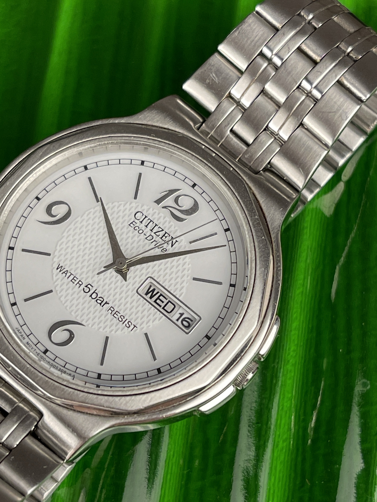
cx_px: 188
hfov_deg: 18.9
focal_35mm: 78
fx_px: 1133
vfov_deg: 25.0
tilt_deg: -72.7
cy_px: 251
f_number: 1.6
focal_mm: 5.1
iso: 125
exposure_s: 1/121
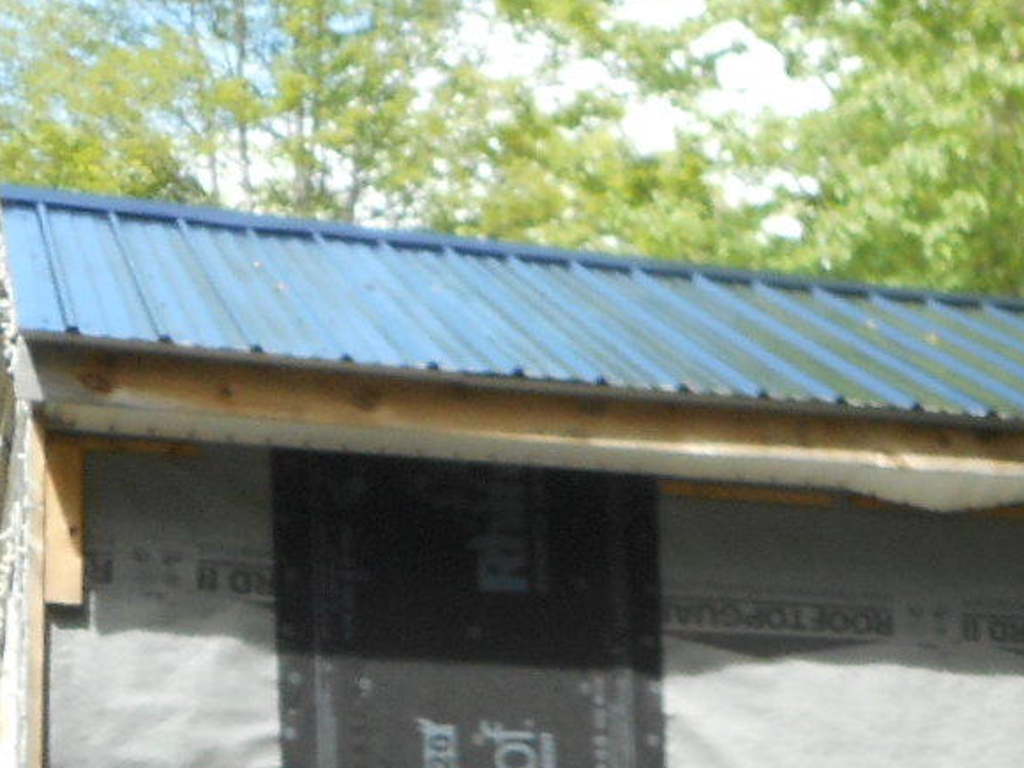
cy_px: 886
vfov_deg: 14.7
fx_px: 2899
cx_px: 1266
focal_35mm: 98
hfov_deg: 18.8
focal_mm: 4.5
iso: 80
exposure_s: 1/125
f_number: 3.7
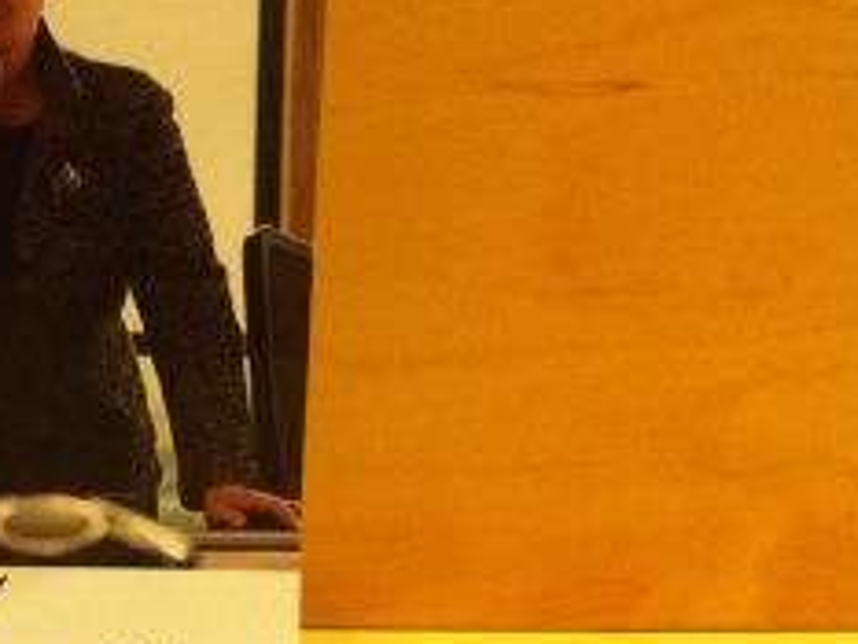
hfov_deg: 25.0
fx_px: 1860
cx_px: 48
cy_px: 259
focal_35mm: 75
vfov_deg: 19.6
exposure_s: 1/17
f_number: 2.8
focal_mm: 3.85
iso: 320
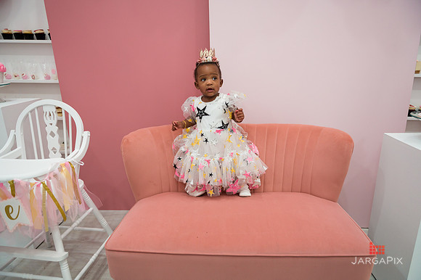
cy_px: 140
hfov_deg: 73.8
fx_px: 280
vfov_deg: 53.1
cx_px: 210
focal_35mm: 24
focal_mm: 24
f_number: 3.2
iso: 800
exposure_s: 1/200
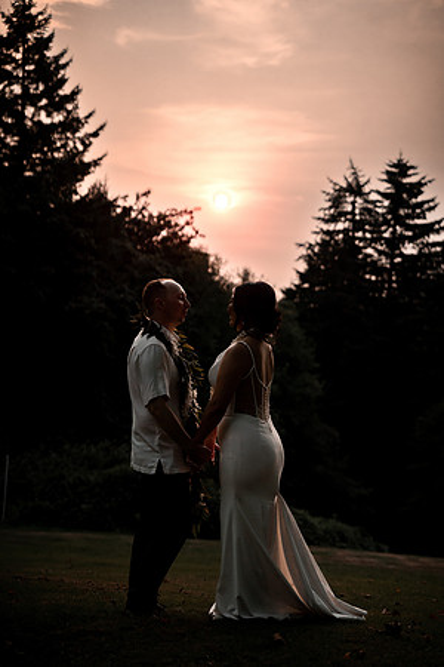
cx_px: 222
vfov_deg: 32.4
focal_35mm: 62
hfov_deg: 21.9
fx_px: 1147
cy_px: 334
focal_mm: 62
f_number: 2.8
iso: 1250
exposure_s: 1/4000
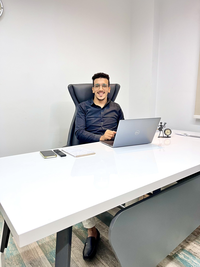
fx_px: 200
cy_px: 134
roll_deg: -0.1
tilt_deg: -10.0
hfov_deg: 53.1
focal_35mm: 26
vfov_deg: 67.3
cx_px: 100
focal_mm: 5.1
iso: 64
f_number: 1.6
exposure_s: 1/50
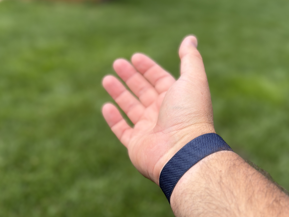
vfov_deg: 28.0
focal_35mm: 52
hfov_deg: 36.8
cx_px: 147
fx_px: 434
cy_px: 101
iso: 64
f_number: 1.78
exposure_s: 1/1754
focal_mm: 6.76
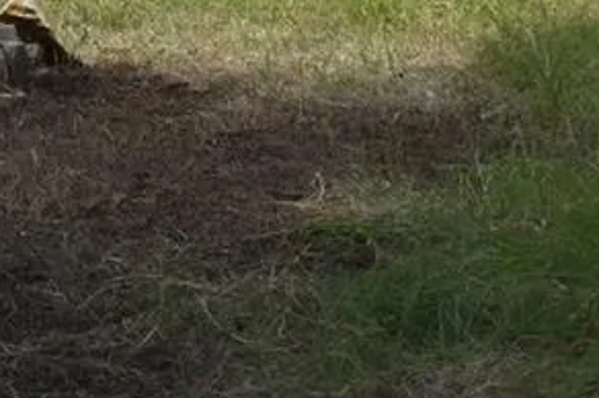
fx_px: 2460
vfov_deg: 8.2
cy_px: -663
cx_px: -183
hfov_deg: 13.4
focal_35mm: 148
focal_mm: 18
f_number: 9
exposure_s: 1/200
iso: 100
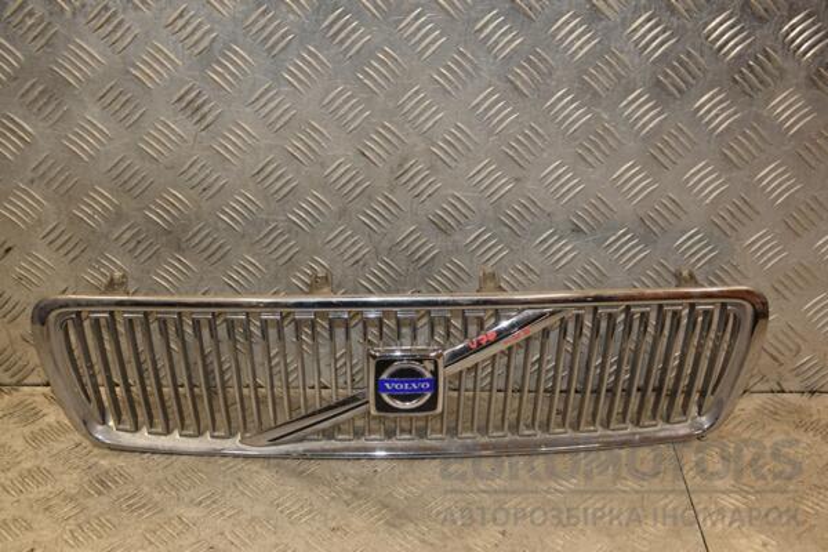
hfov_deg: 37.9
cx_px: 414
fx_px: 1207
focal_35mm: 52
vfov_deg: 25.8
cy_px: 276
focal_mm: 35
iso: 800
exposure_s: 1/160
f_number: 5
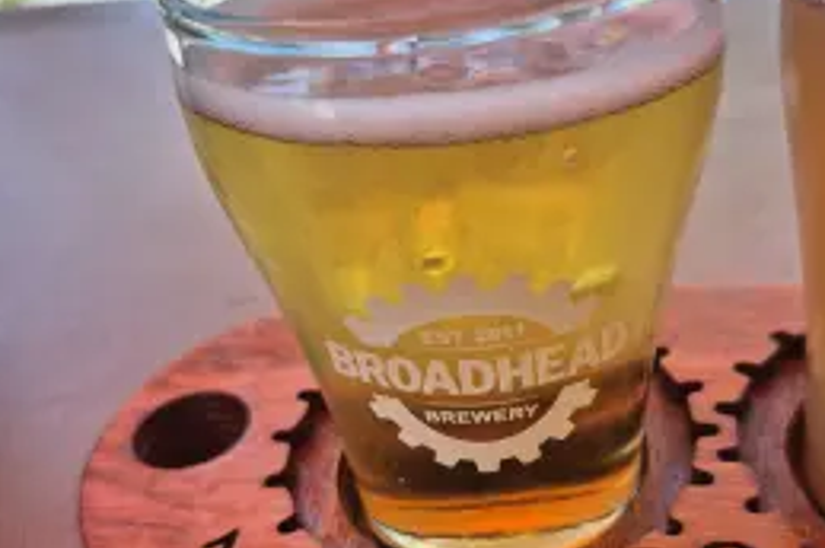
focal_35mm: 37
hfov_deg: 51.8
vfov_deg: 35.1
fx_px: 847
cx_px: 468
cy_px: 411
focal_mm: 5.4
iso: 25
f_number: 1.8
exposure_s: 1/387
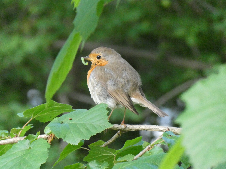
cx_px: 113
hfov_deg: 2.8
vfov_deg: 2.1
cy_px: 84
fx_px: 4701
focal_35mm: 720
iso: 1600
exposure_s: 1/125
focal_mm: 129
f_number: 6.4
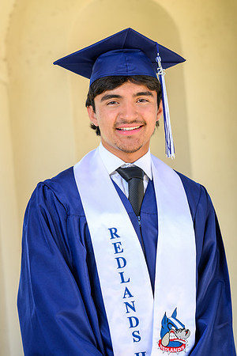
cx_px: 118
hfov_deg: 16.1
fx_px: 839
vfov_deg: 23.9
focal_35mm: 85
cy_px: 178
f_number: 5.6
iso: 100
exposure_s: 1/80
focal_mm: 85
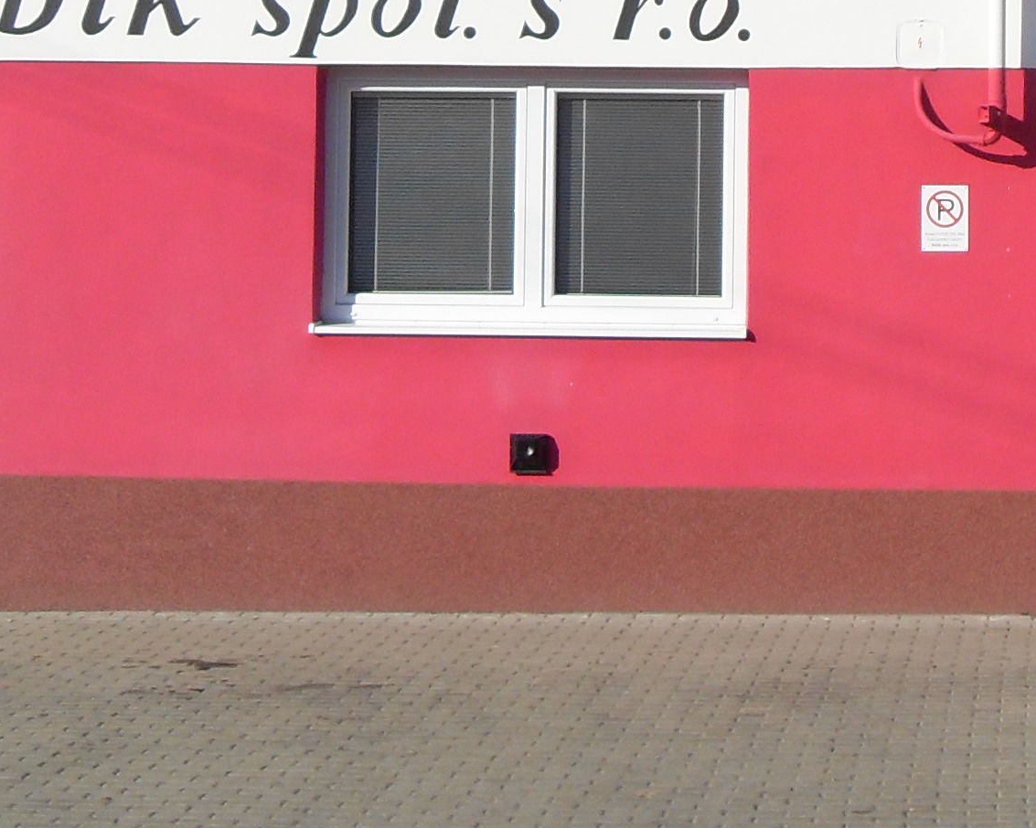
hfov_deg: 17.0
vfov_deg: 13.6
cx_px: 1094
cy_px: -149
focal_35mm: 110
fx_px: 3372
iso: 80
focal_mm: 6.3
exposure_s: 1/250
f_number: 7
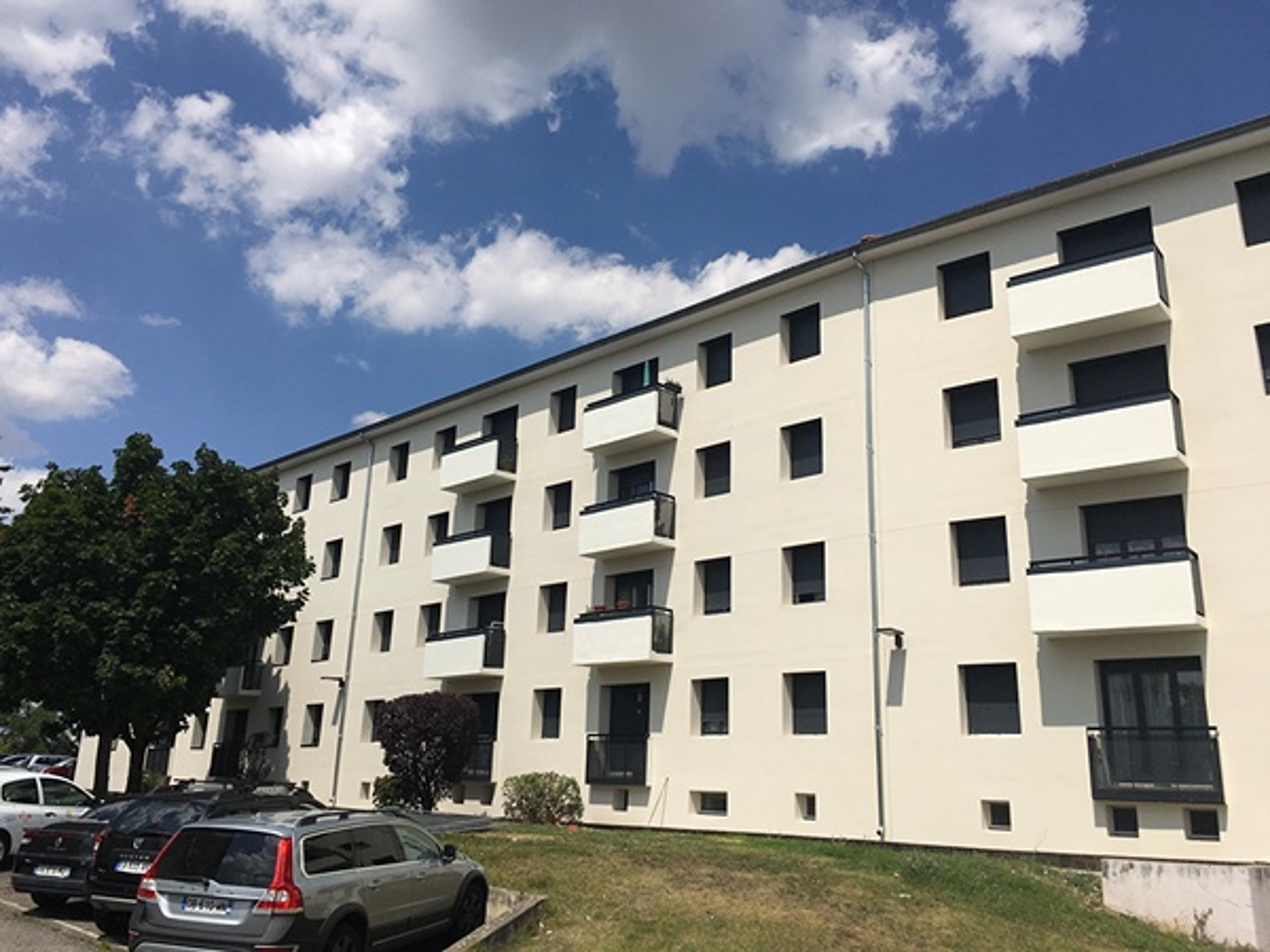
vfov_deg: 48.2
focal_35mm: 29
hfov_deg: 61.7
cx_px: 635
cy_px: 476
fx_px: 1064
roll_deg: -1.9
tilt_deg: +16.3
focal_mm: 4.15
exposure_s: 1/4525
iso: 25
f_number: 2.2
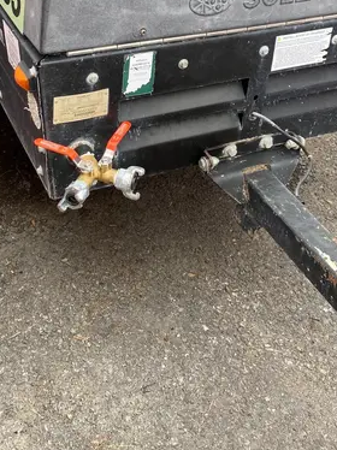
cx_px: 144
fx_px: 663
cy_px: 62
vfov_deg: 35.7
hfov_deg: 28.5
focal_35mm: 51
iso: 32
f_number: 1.8
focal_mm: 4.25
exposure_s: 1/122
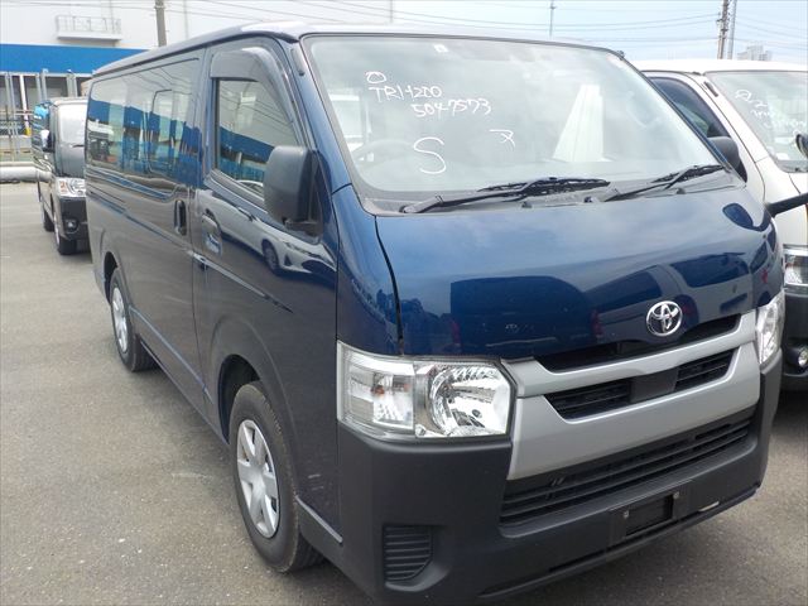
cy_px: 303
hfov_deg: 60.0
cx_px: 404
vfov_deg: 46.8
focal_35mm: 30
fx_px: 700
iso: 125
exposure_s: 1/640
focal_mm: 4.1
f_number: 3.3
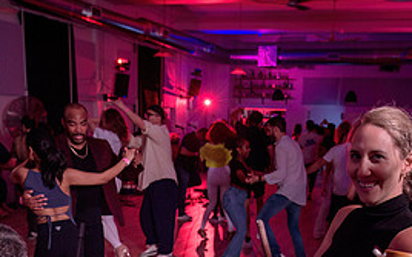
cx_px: 232
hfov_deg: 38.2
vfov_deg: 22.8
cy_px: 290
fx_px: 595
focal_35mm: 53
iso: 400
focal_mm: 24
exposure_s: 1/60
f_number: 3.5
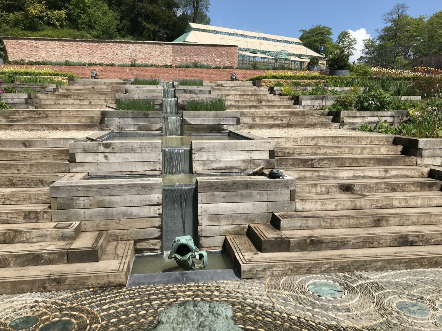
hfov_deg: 63.4
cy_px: 166
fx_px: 358
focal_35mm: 28
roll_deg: -0.4
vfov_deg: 49.7
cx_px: 221
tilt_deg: -7.8
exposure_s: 1/2660
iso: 20
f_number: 1.8
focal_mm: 3.99
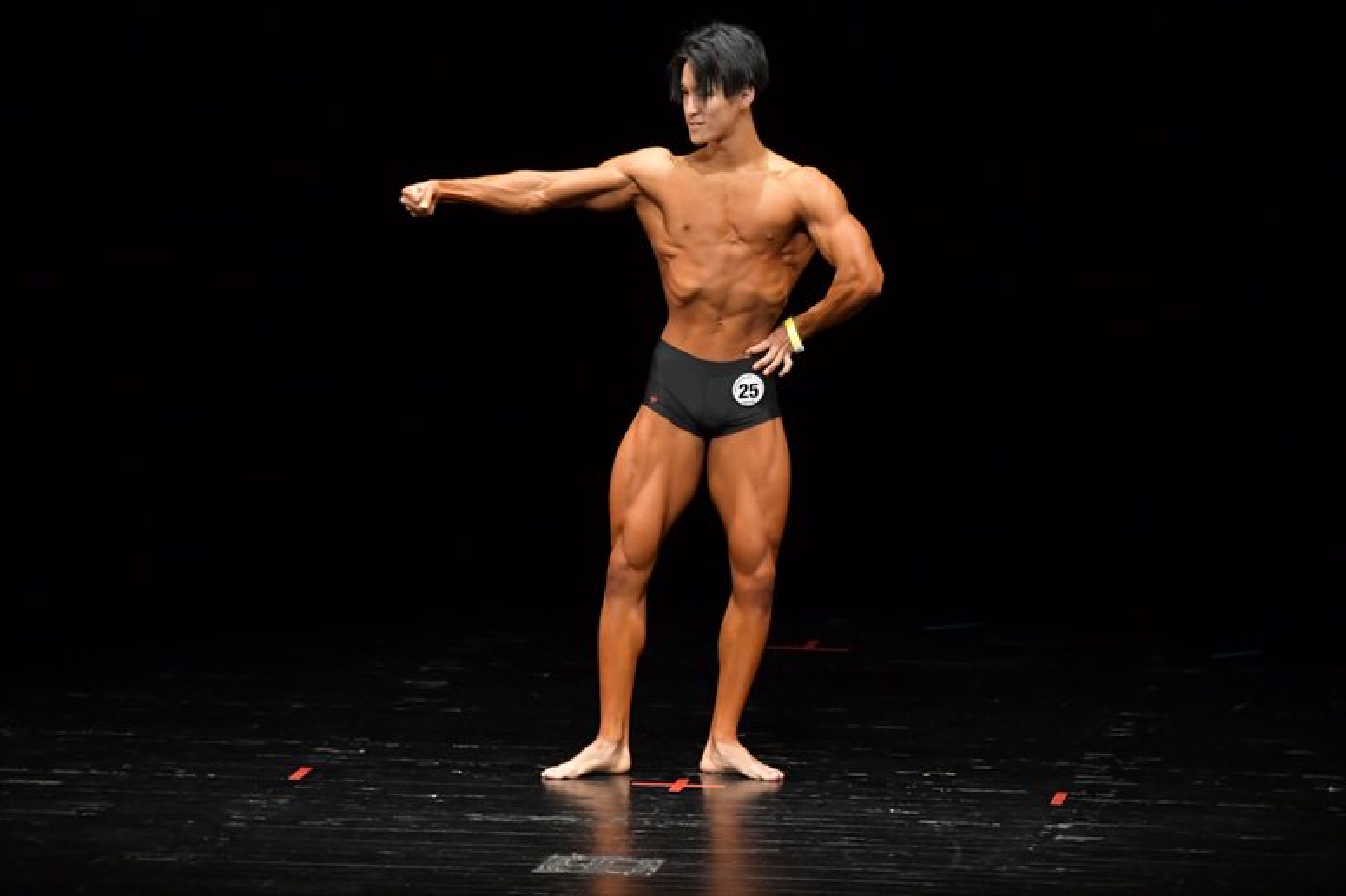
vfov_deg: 5.1
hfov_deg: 7.6
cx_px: 673
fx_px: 10090
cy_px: 448
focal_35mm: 270
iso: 4000
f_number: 5.6
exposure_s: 1/400
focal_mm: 180
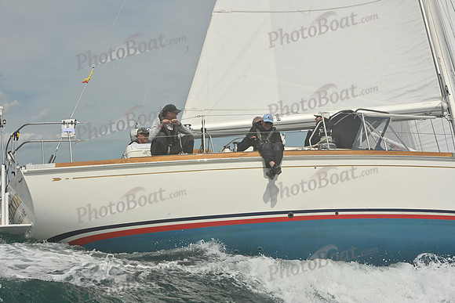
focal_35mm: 70
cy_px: 152
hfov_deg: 28.8
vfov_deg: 19.5
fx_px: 885
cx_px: 228
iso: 320
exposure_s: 1/1250
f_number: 16
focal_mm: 70
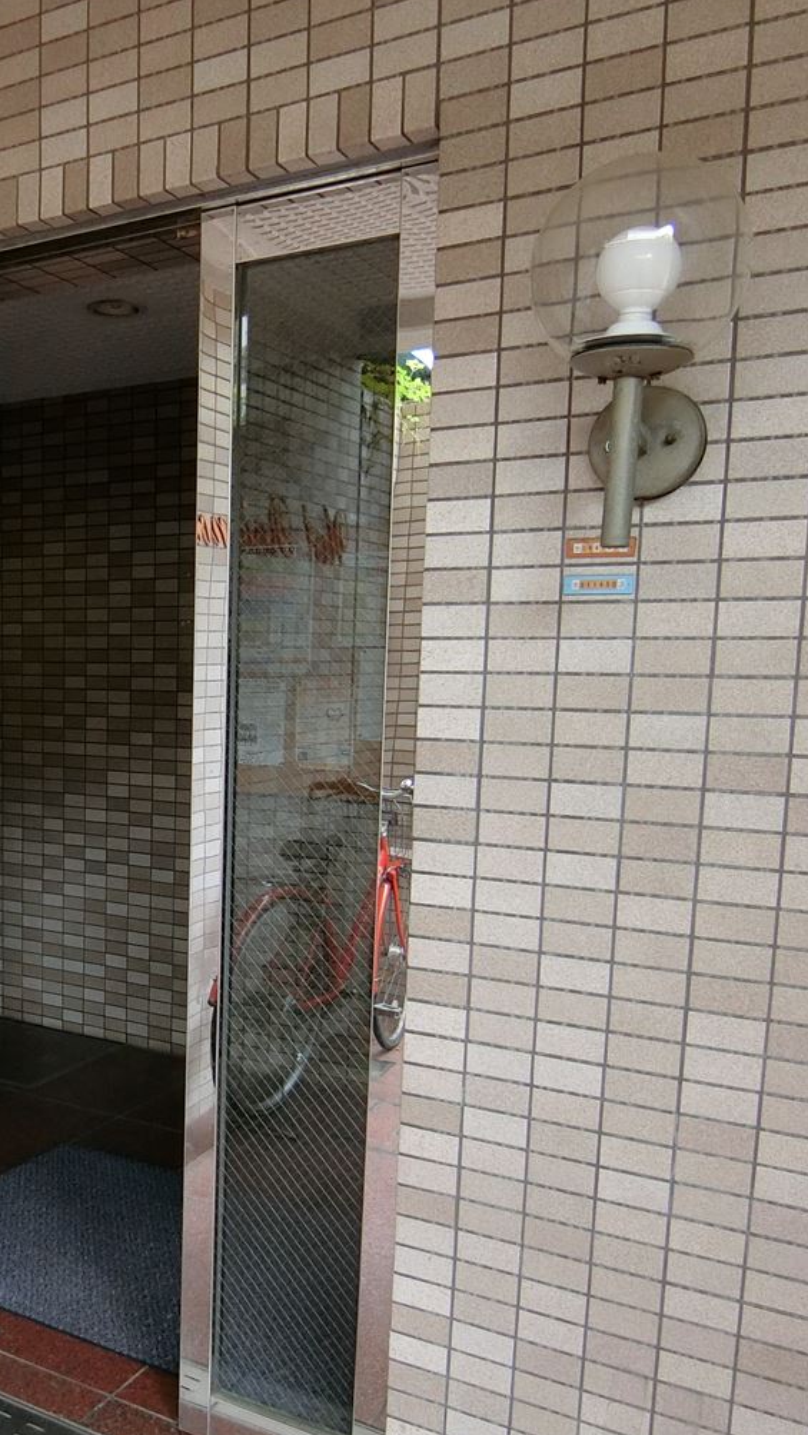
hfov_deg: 34.0
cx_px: 103
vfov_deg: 59.1
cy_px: 843
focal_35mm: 33
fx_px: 1257
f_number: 2.7
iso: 250
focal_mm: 4.06
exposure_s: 1/125
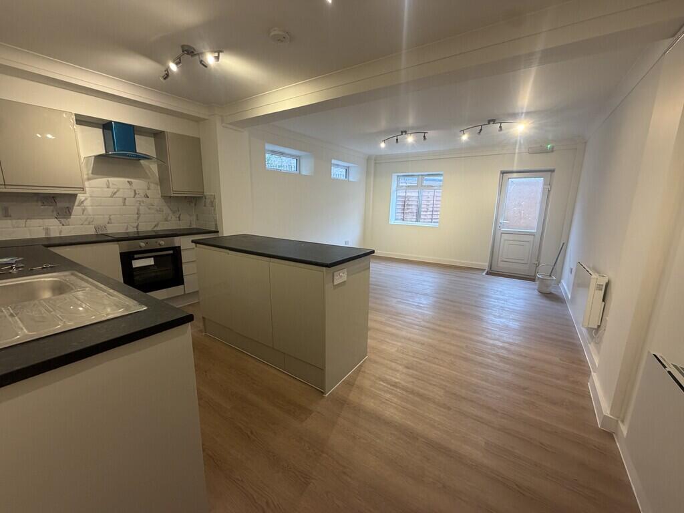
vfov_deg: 85.7
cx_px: 342
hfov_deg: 102.1
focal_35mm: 14
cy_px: 256
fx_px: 277
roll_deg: -1.0
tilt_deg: -11.9
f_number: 2.2
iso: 200
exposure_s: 1/100
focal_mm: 2.22
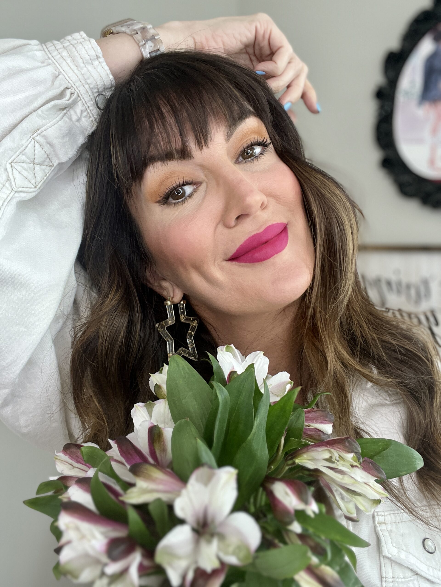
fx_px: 510
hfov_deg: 46.8
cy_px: 294
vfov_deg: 60.0
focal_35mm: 30
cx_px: 220
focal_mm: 2.71
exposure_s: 1/60
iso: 125
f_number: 2.2
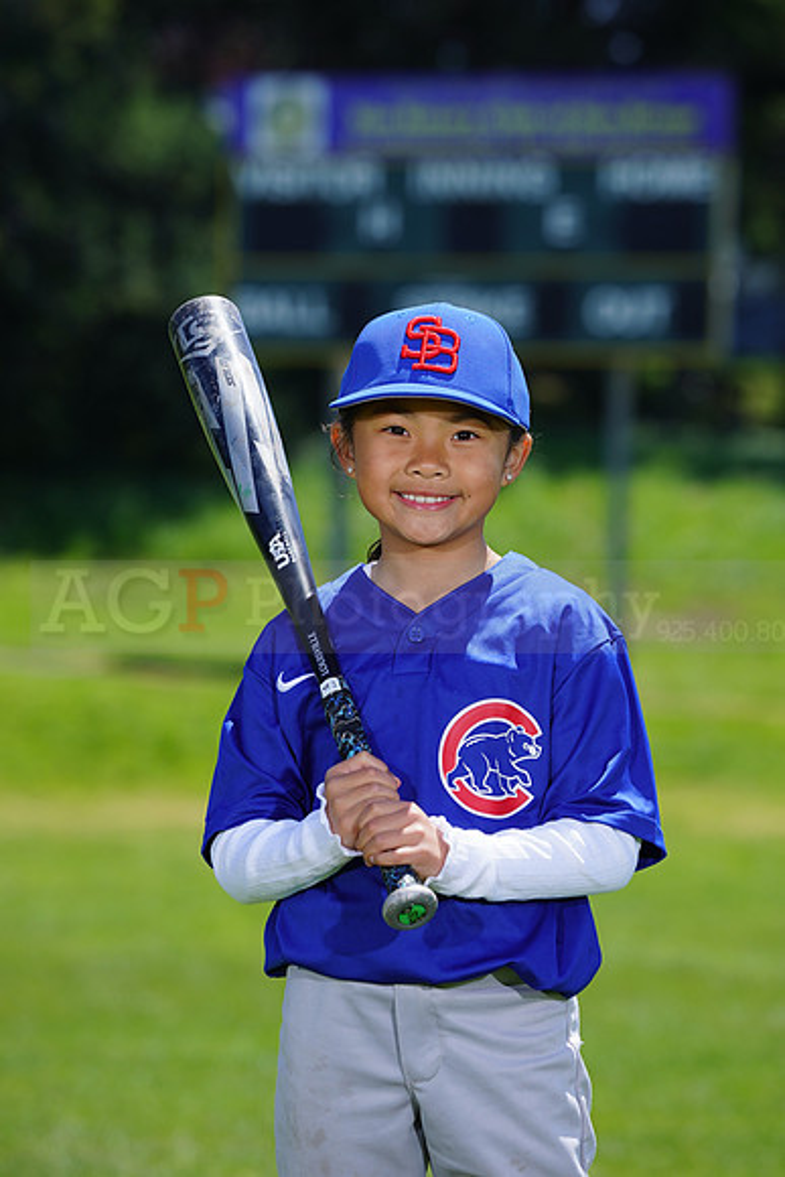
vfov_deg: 8.2
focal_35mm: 250
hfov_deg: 5.5
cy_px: 588
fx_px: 8172
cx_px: 392
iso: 100
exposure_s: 1/250
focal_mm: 250
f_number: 8
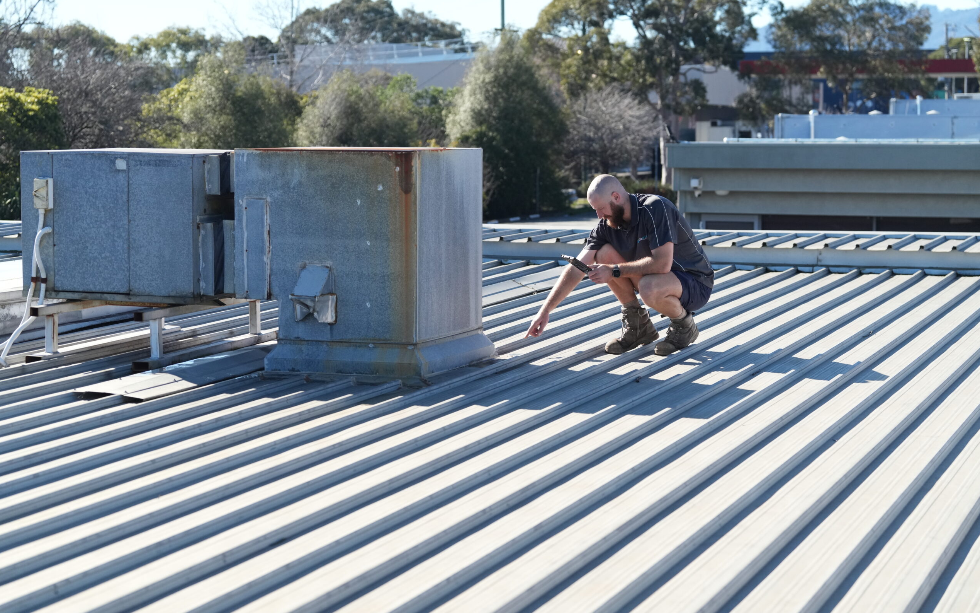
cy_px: 292
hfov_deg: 28.6
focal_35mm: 72
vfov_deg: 18.1
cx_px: 493
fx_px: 1923
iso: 1000
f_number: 3.5
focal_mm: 70
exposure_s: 1/160
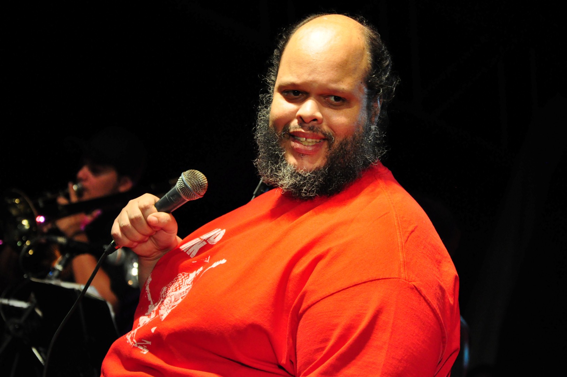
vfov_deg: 8.7
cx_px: 284
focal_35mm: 158
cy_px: 188
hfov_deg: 13.1
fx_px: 2478
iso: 2000
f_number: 5.6
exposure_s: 1/350
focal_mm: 105
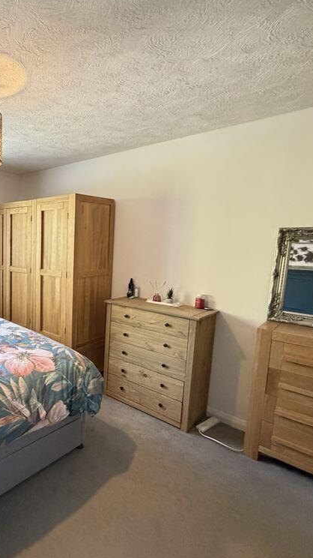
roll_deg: -0.8
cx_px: 25
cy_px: 278
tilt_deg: -5.9
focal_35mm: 21
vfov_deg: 83.9
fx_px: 310
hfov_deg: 47.5
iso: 640
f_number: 2.2
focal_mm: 2.22
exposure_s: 1/60
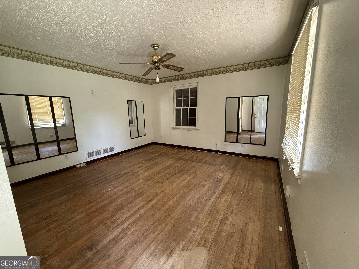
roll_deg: +1.1
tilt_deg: -9.9
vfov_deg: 85.7
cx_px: 180
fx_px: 145
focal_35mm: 14
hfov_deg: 102.1
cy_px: 134
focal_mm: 2.22
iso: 400
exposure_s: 1/63
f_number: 2.2
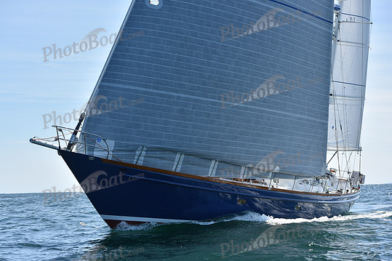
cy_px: 138
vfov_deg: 16.3
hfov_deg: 24.2
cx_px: 183
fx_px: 914
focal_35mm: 84
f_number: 5
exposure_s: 1/1600
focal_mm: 78
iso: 250
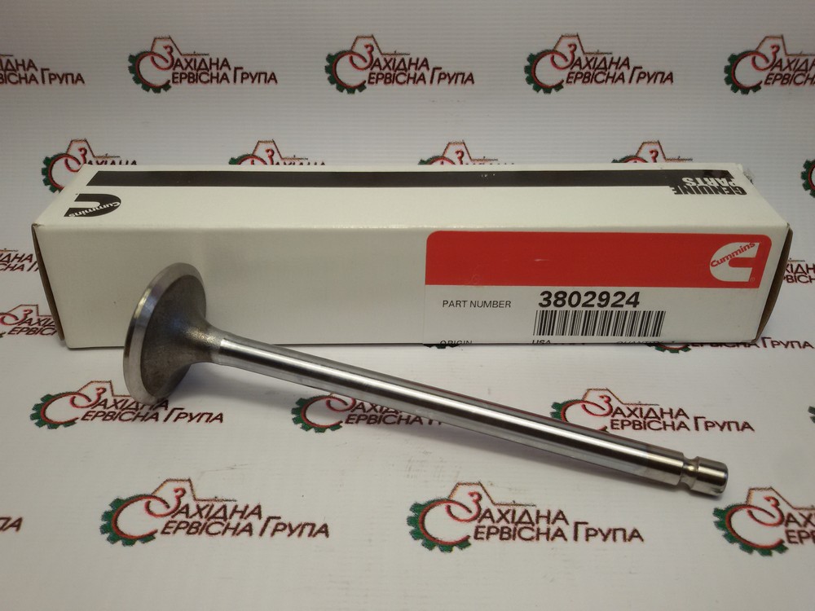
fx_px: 730
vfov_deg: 45.4
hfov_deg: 58.4
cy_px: 306
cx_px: 408
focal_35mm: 31
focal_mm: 2.93
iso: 40
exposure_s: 1/120
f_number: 2.4
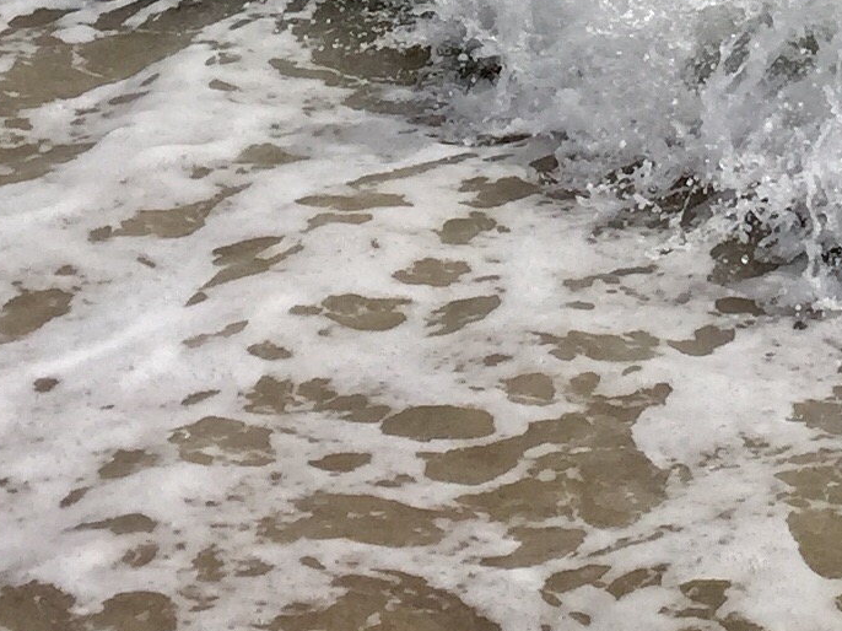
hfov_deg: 13.8
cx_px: 1067
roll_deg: -0.5
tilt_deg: -8.1
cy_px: -559
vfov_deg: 10.1
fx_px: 3356
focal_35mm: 138
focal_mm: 4.15
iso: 32
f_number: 2.2
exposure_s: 1/6623
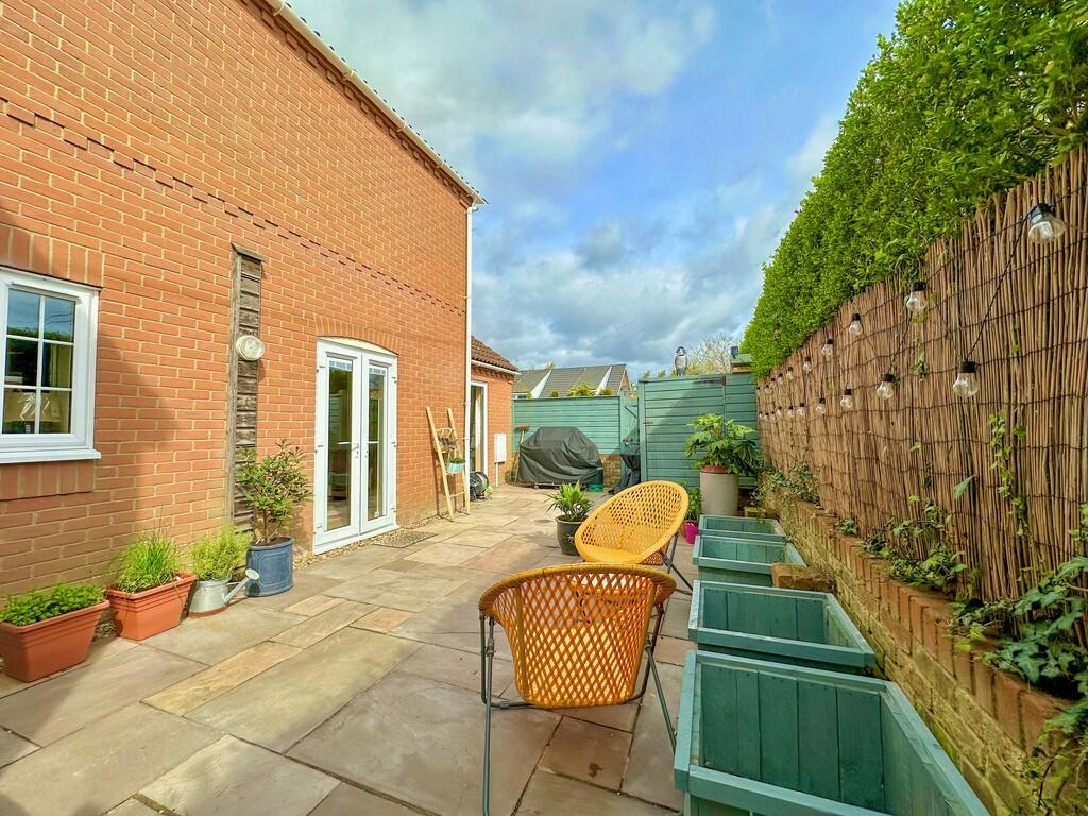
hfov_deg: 102.1
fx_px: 440
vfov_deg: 85.7
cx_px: 544
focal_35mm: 14
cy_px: 408
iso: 50
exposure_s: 1/2500
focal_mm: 2.22
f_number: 2.2
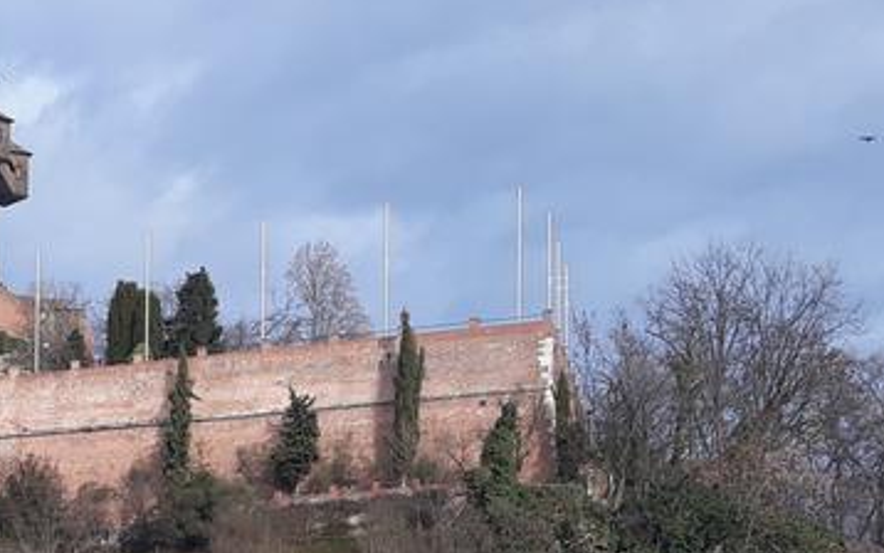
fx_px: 1542
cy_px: 686
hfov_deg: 30.6
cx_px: 94
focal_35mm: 64
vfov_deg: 19.1
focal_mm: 3.71
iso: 40
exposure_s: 1/1010
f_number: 1.7
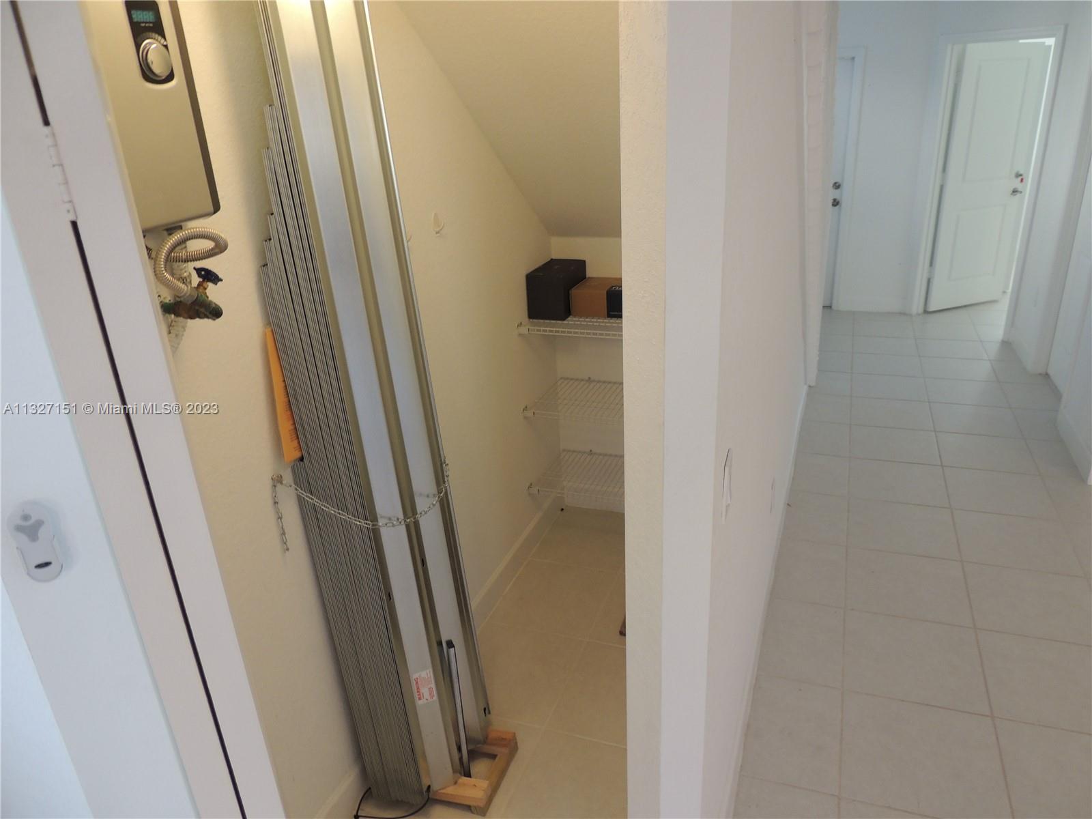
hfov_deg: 71.6
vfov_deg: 56.8
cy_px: 410
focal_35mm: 24
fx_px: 757
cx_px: 546
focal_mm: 4.3
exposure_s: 1/30
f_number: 3
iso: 160
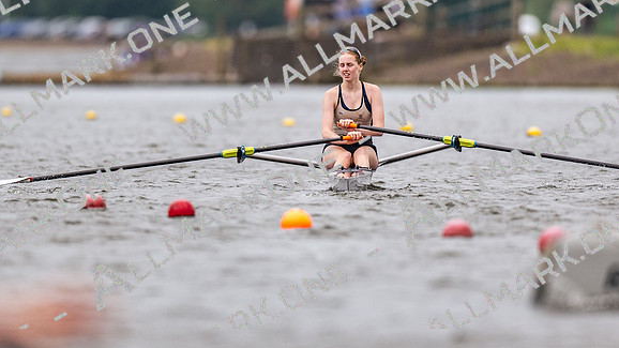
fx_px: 15526
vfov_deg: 1.3
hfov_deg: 2.3
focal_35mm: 946
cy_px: 146
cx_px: 310
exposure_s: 1/2500
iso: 640
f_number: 4
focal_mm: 600
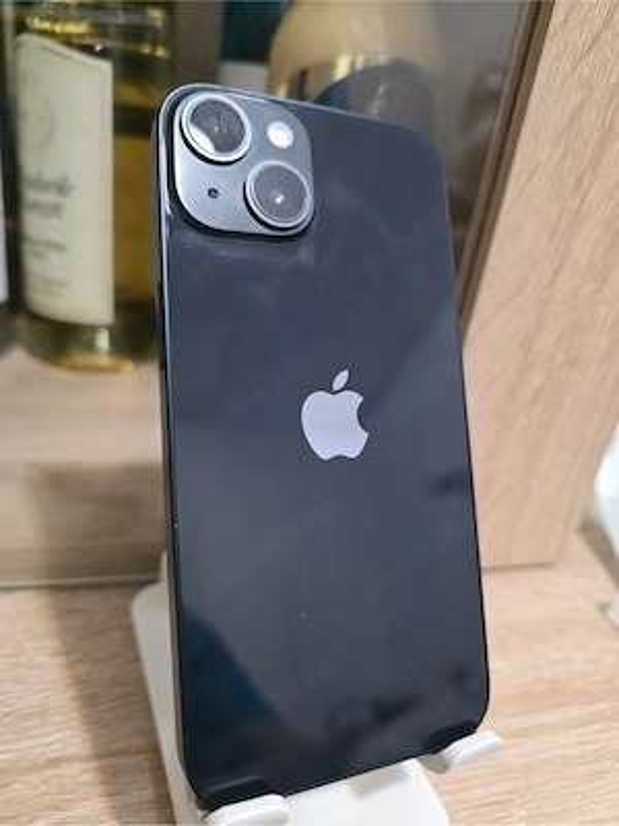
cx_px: 310
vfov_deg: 73.9
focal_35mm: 23
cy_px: 413
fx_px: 548
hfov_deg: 58.9
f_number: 1.7
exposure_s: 1/60
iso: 2000
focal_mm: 6.3
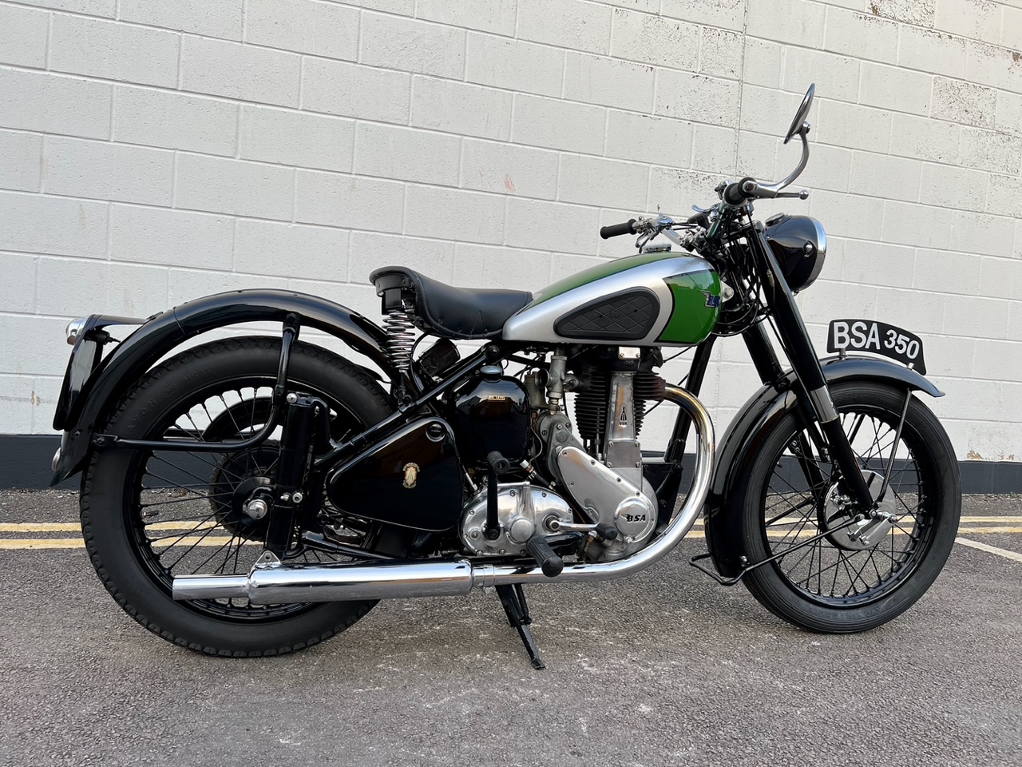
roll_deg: -3.8
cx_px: 511
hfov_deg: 67.3
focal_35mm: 26
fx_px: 768
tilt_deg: -2.0
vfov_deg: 53.1
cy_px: 384
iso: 32
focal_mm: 5.7
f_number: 1.5
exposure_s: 1/121
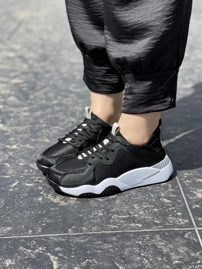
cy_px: 134
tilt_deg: -20.5
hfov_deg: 22.9
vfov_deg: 30.3
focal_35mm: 64
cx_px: 101
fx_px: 498
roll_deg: +2.5
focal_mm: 7.5
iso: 32
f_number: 2.2
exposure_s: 1/1233
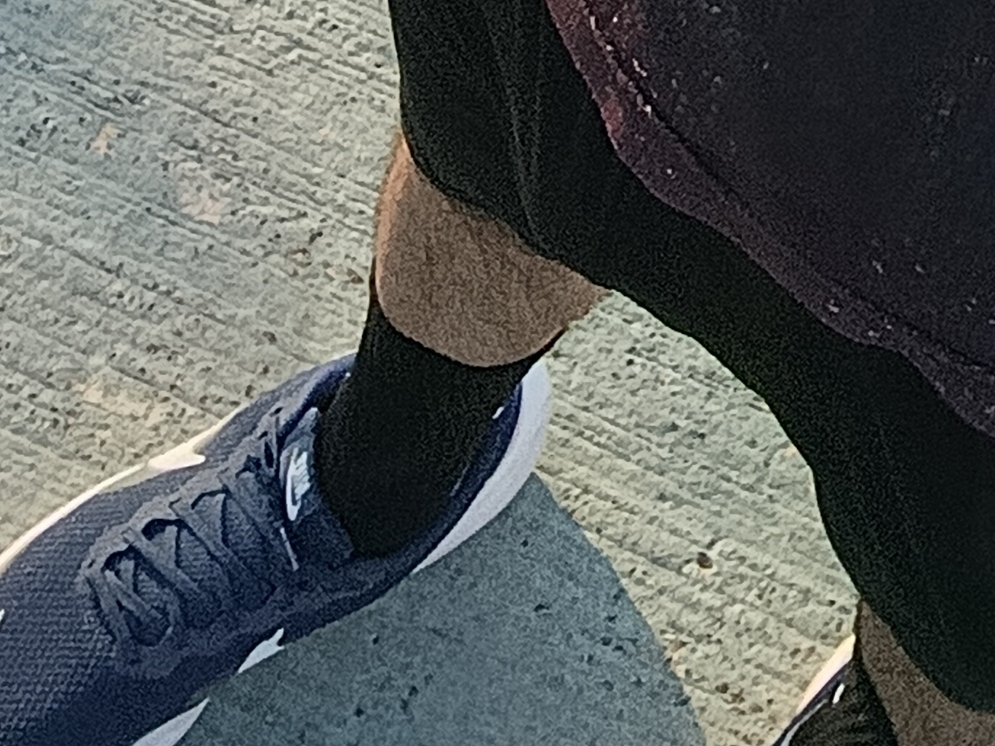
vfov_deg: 10.1
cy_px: -1551
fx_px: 3018
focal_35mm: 105
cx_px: 1378
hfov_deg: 17.3
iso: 56
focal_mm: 2.59
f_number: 2.2
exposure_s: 1/174
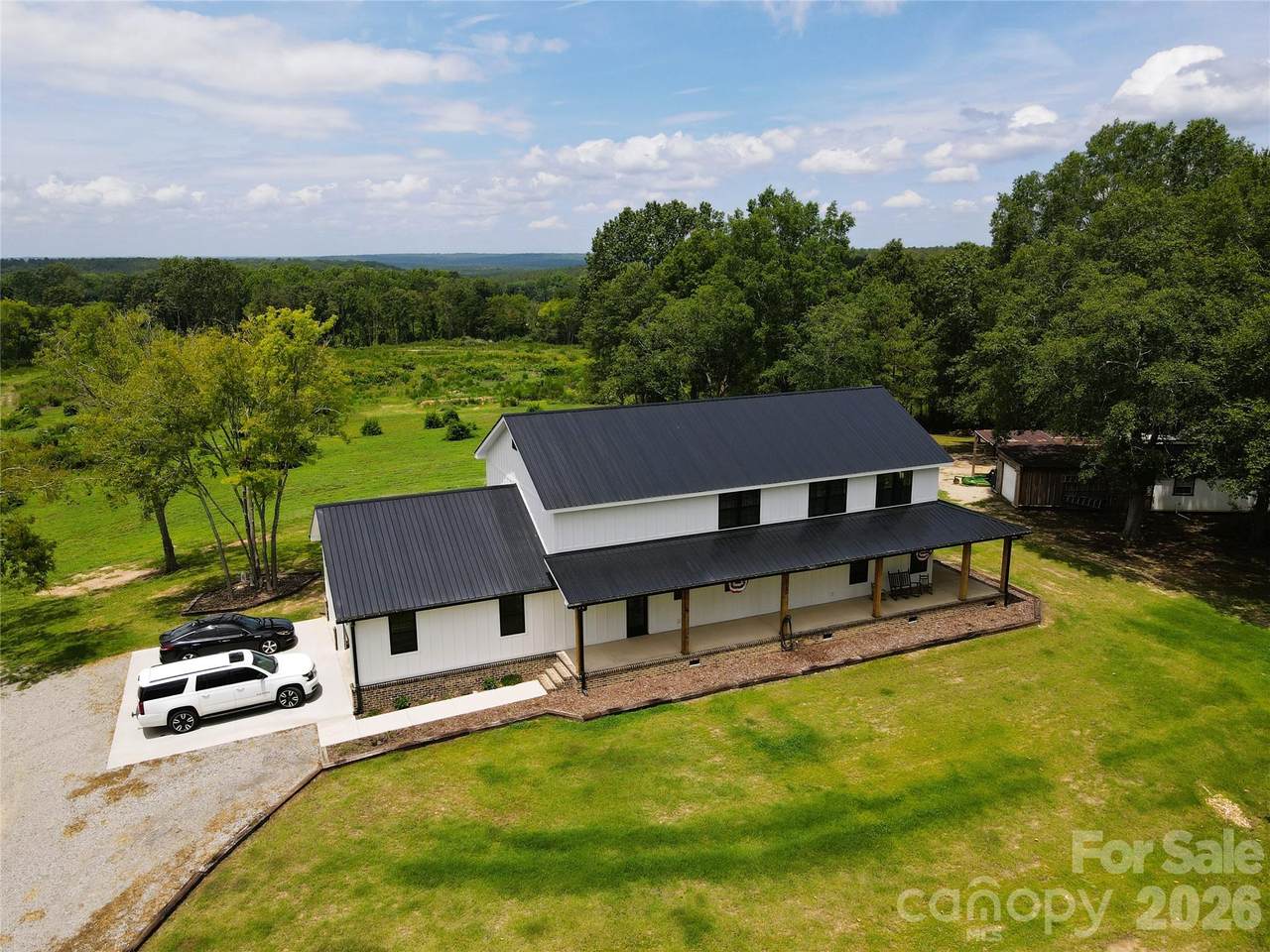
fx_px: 881
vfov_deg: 56.8
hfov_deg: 71.6
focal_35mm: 24
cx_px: 635
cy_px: 476
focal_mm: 4.5
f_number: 2.8
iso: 100
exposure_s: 1/1000
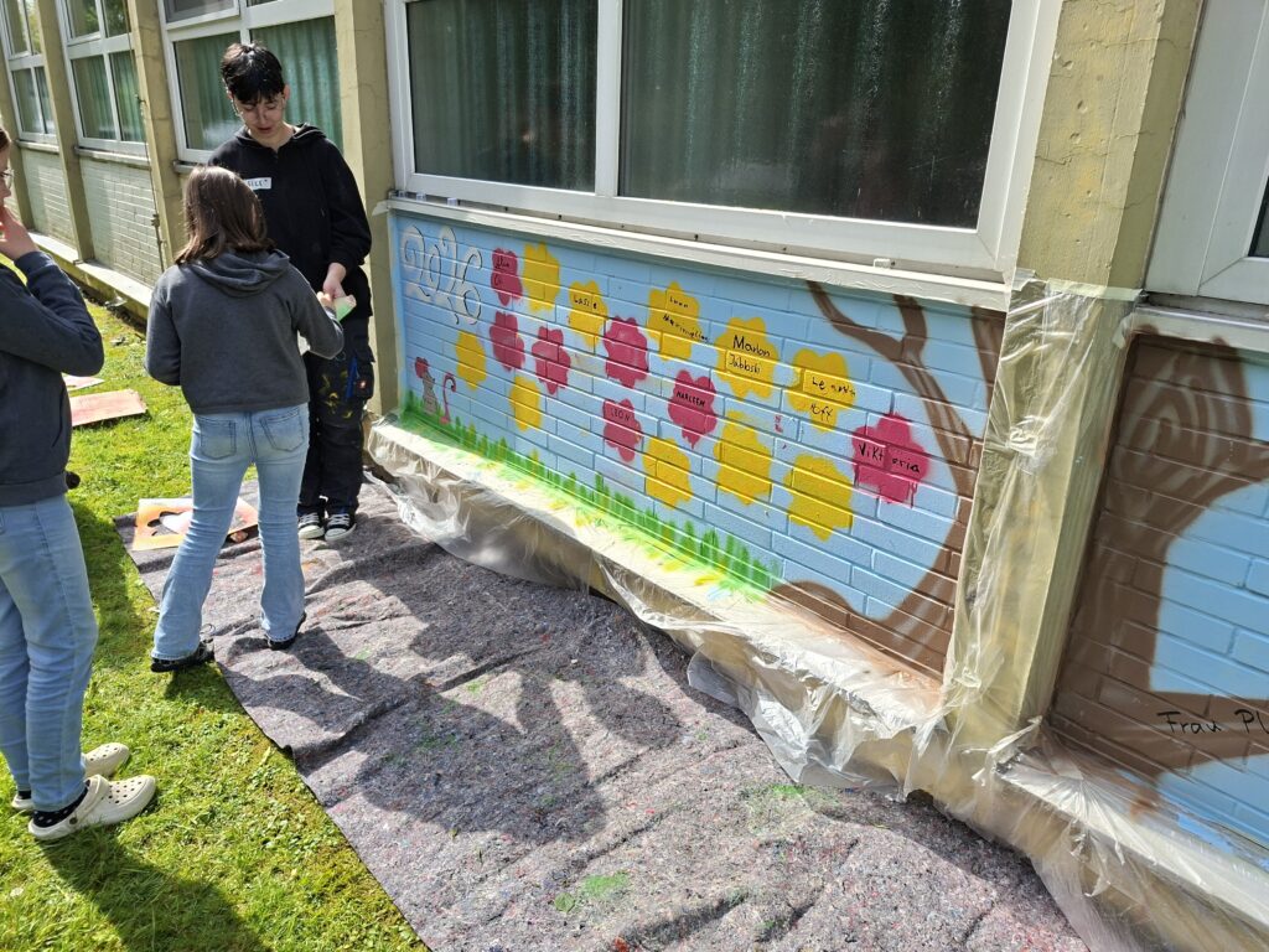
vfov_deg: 58.9
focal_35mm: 23
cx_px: 634
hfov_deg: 73.9
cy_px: 476
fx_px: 843
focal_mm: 5.54
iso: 50
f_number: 1.8
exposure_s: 1/1140
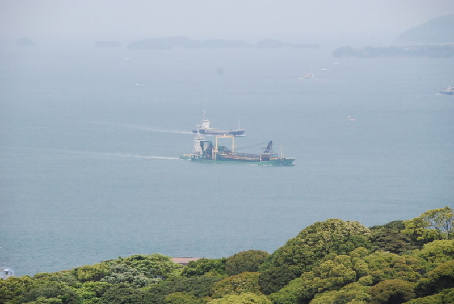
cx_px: 227
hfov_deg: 8.8
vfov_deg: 5.9
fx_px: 2936
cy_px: 152
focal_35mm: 232
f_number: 9
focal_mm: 155
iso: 1600
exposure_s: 1/4000
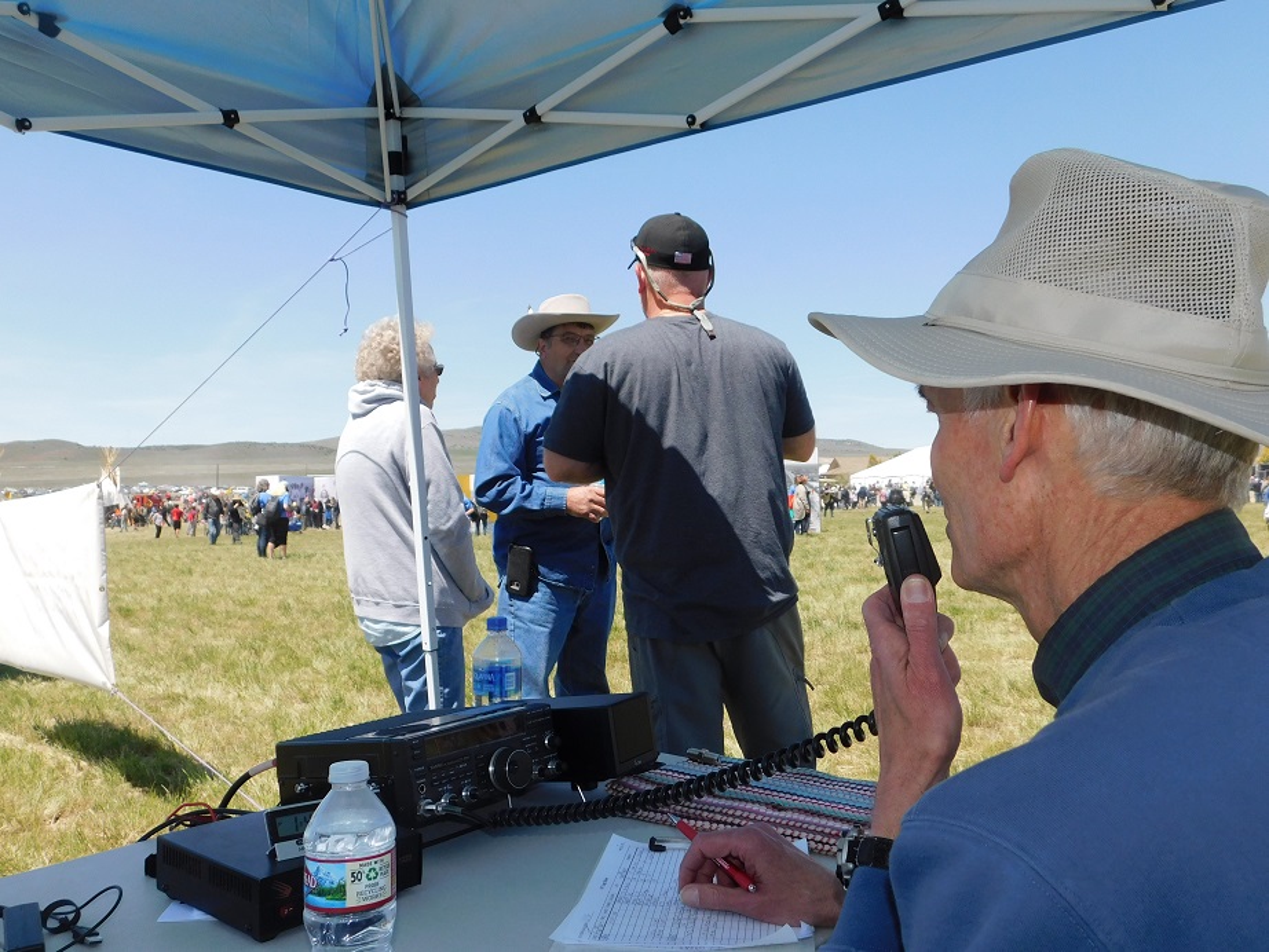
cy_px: 476
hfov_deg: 60.0
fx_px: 1100
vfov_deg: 46.8
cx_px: 634
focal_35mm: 30
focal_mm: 5.3
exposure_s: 1/1000
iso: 125
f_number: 3.2
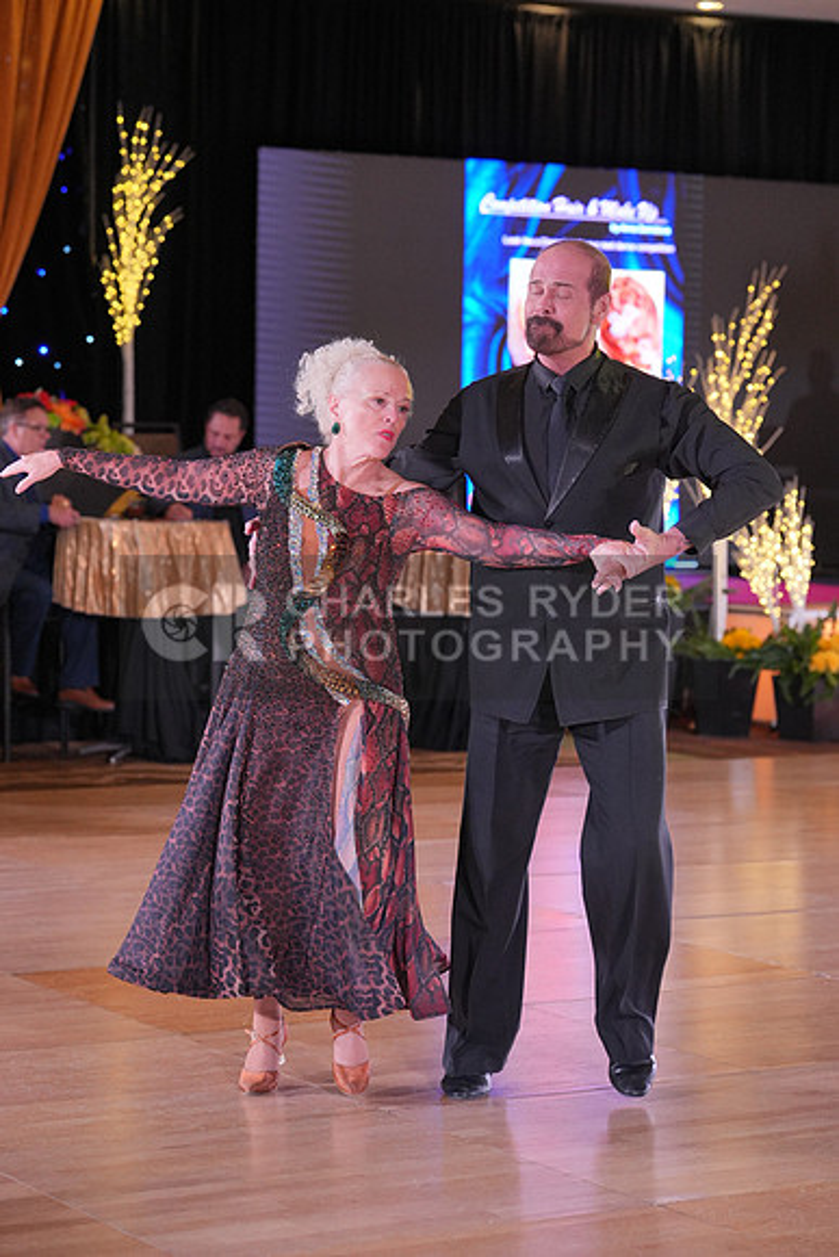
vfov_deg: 22.6
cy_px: 628
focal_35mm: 90
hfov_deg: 15.2
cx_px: 420
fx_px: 3144
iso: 2500
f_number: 4
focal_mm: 90
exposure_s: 1/400
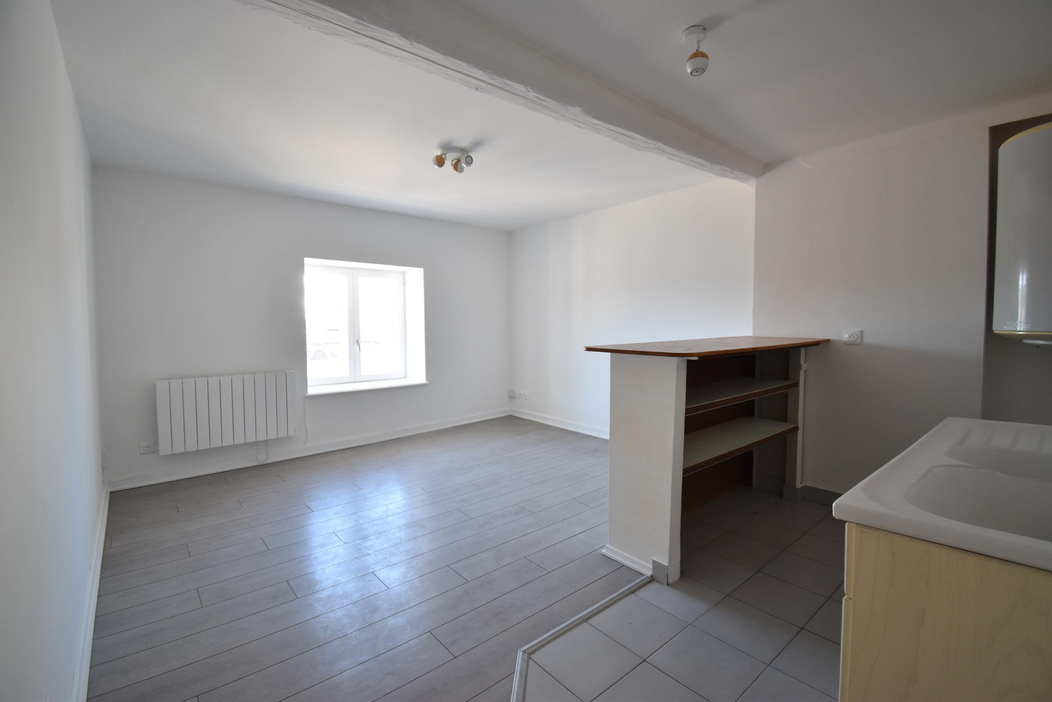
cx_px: 526
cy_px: 351
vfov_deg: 77.3
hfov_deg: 100.4
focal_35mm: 15
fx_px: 438
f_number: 4.5
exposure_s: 1/60
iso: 640
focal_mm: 10
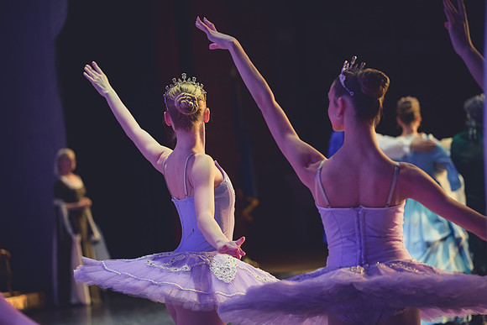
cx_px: 244
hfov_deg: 21.5
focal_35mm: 95
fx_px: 1285
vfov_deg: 14.4
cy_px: 162
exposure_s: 1/320
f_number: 2.8
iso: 4000
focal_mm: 95
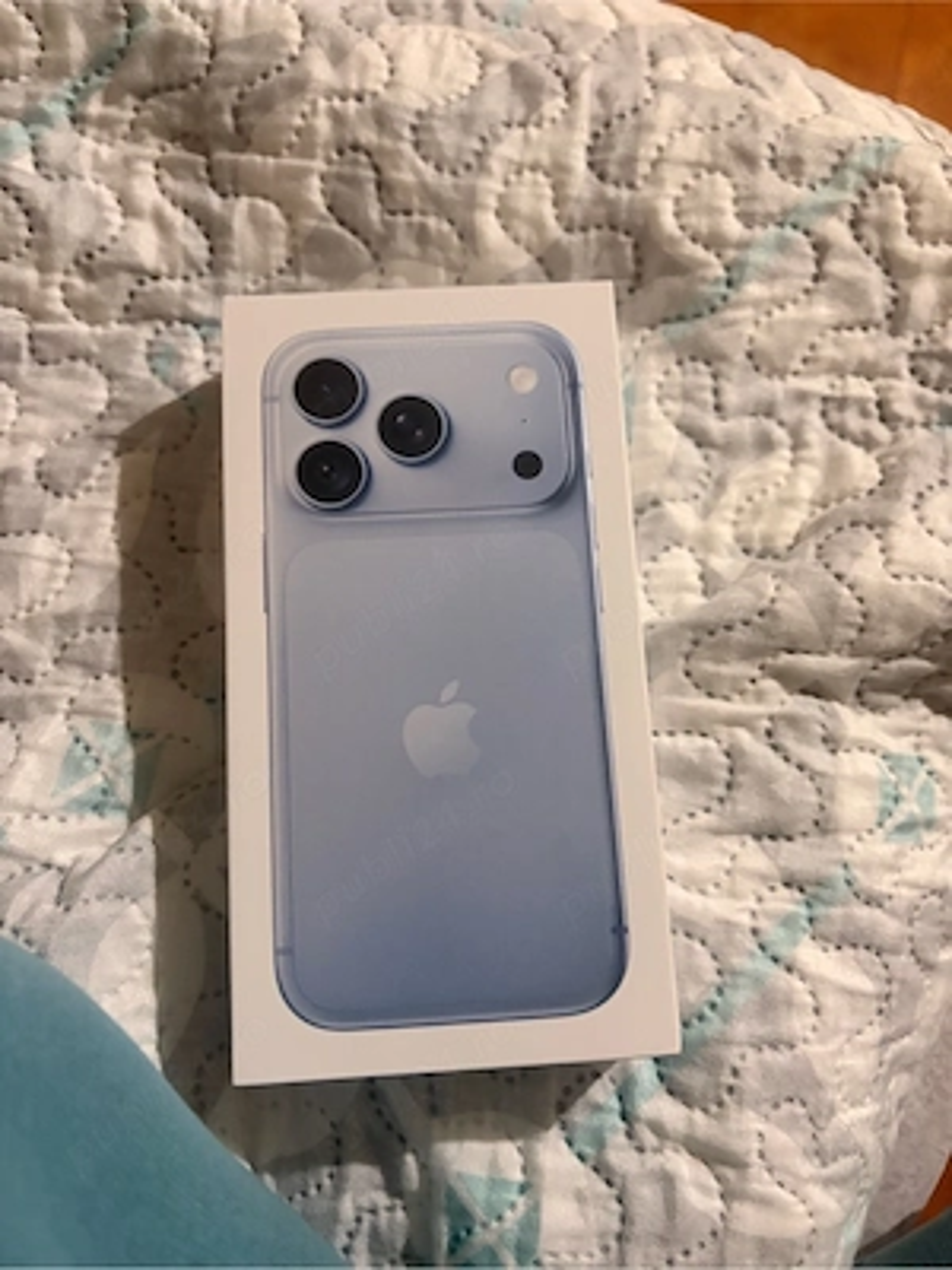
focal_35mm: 26
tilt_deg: -73.0
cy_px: 635
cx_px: 476
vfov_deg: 67.3
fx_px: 953
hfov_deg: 53.1
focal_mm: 5.96
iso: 400
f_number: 1.6
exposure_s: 1/33
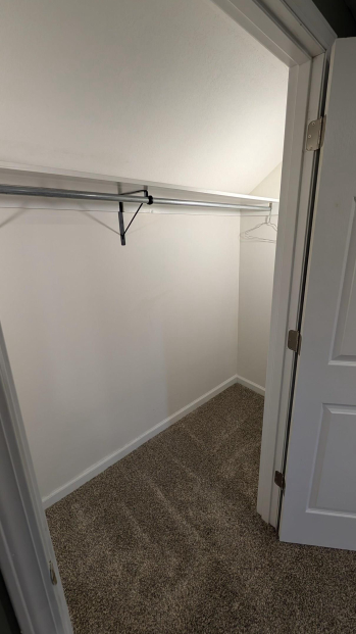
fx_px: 235
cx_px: 208
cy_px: 299
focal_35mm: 14
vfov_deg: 106.7
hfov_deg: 73.7
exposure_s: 1/120
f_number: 1.7
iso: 63
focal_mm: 2.02
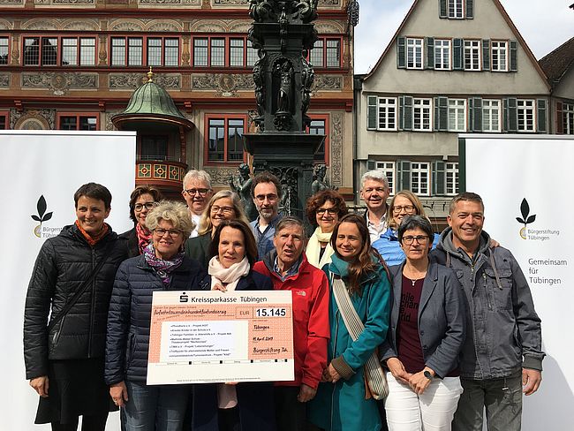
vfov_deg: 48.3
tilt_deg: +2.8
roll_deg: -0.4
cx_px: 287
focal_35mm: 29
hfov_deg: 61.6
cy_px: 216
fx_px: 481
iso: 25
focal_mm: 4.15
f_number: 2.2
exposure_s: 1/1425
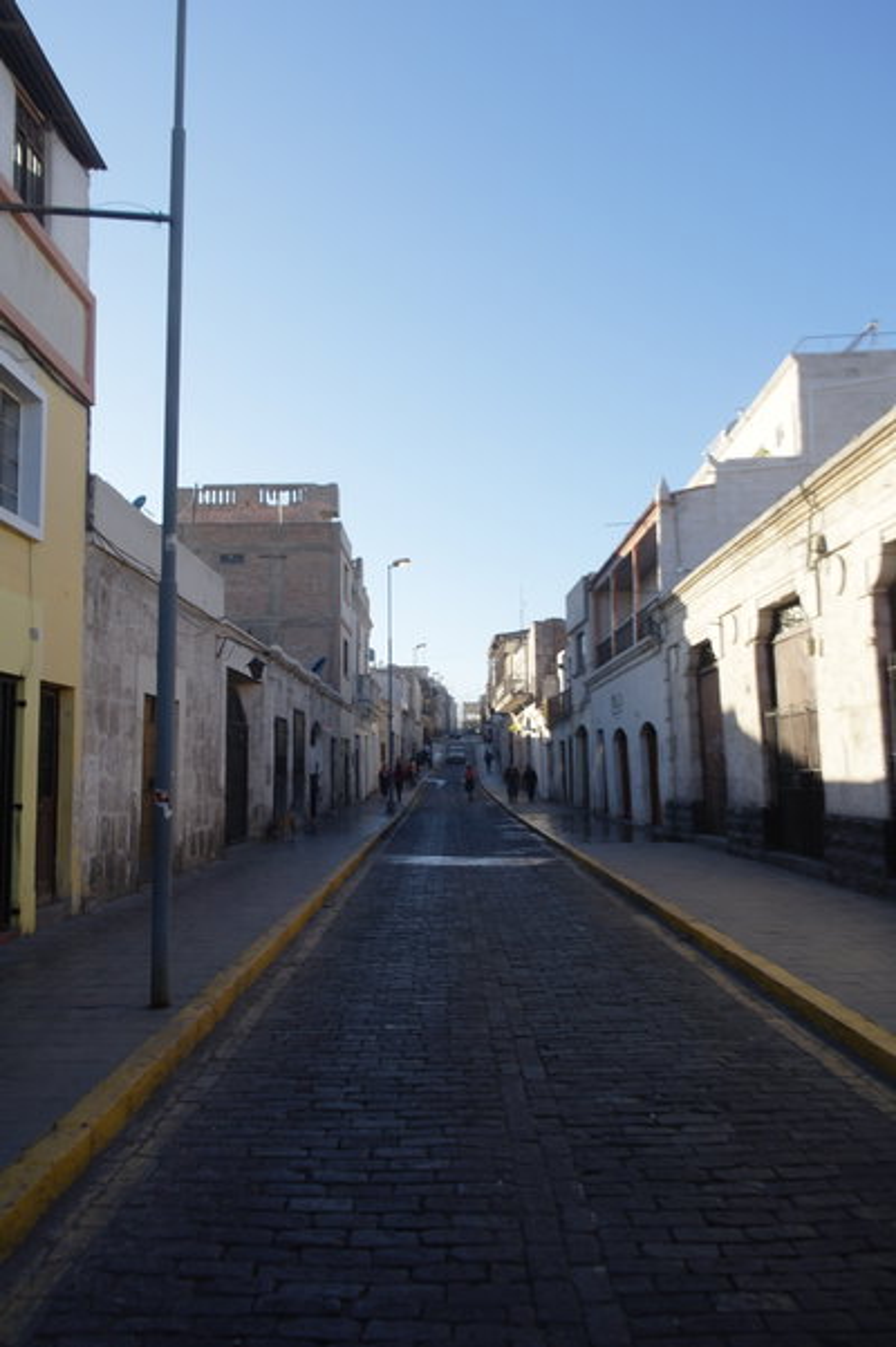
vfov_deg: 67.4
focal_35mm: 27
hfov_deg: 47.9
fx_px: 1009
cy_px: 674
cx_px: 448
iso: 200
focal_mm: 18
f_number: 5.6
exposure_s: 1/180
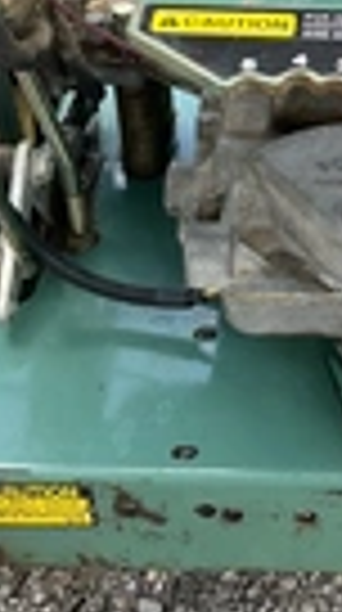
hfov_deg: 12.4
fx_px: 1507
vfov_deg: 22.6
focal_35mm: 93
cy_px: 112
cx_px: 477
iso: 20
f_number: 1.8
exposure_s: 1/196
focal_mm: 3
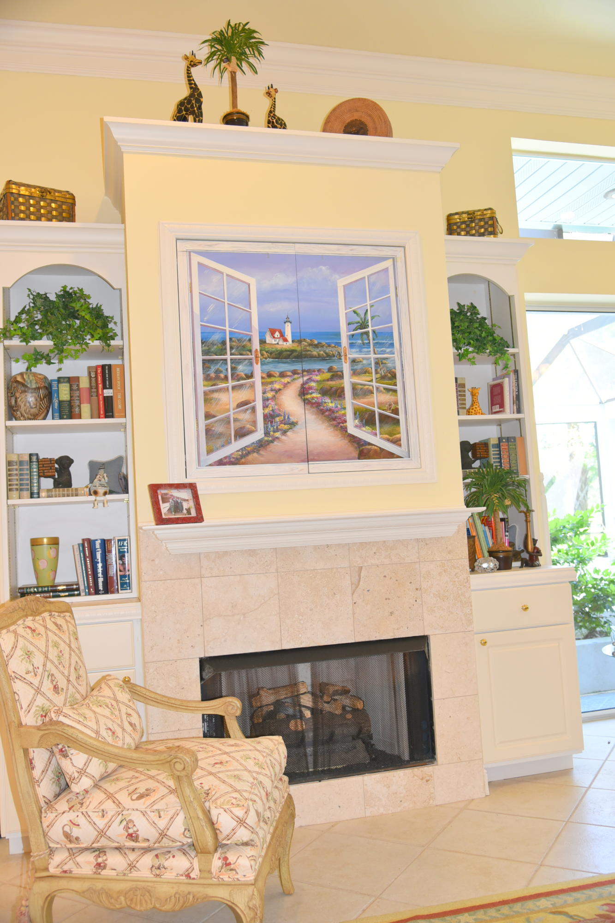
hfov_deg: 42.3
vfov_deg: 60.3
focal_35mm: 31
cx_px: 308
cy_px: 462
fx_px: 794
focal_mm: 31
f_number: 4.5
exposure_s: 1/80
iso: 800
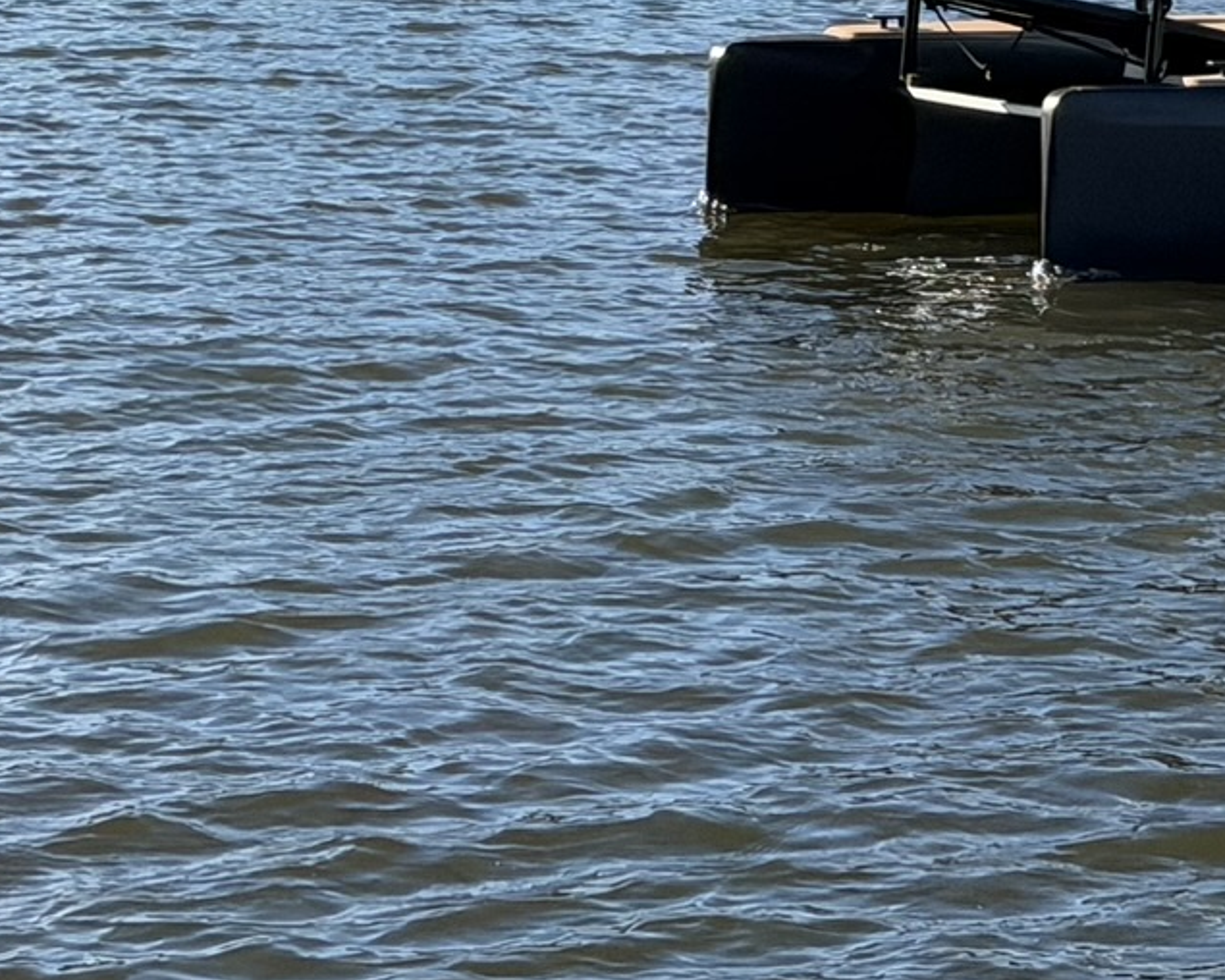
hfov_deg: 12.7
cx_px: 901
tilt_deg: -2.6
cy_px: -235
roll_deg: -2.0
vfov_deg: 10.1
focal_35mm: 151
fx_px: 5475
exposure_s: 1/3534
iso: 64
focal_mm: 6.76
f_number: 1.78
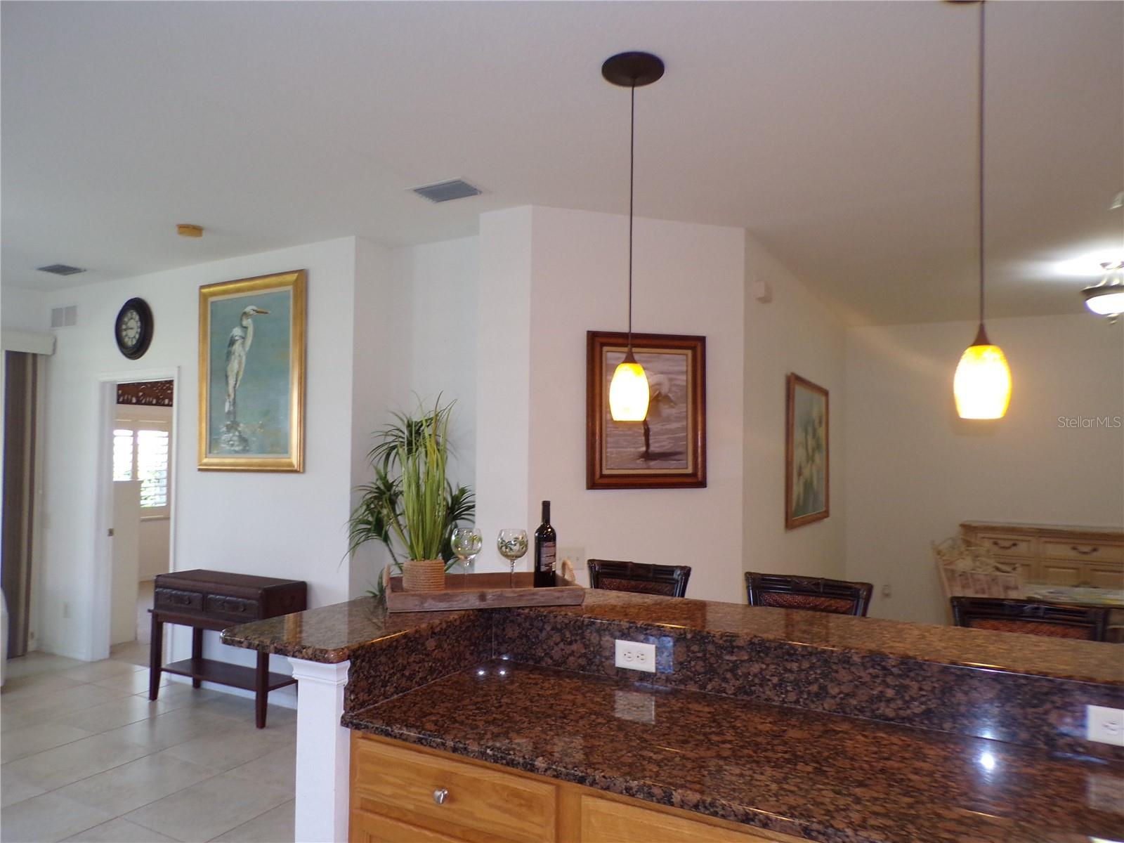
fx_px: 779
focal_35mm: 24
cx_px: 562
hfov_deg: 71.6
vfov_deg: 56.8
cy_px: 422
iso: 200
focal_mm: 4.3
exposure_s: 1/34
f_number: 3
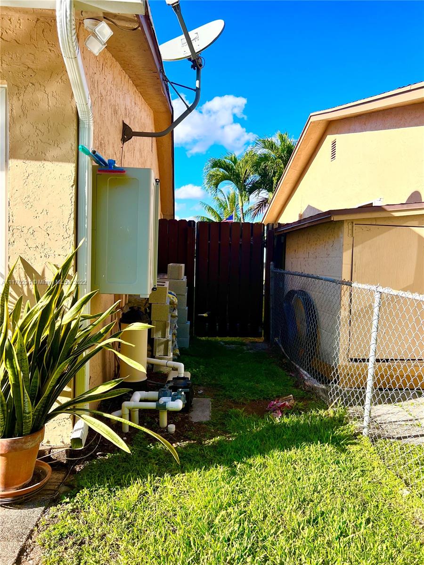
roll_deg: -2.1
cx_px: 212
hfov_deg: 53.1
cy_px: 282
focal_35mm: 26
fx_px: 425
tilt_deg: -2.1
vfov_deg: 67.3
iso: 50
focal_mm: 5.7
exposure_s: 1/2045
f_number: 1.5
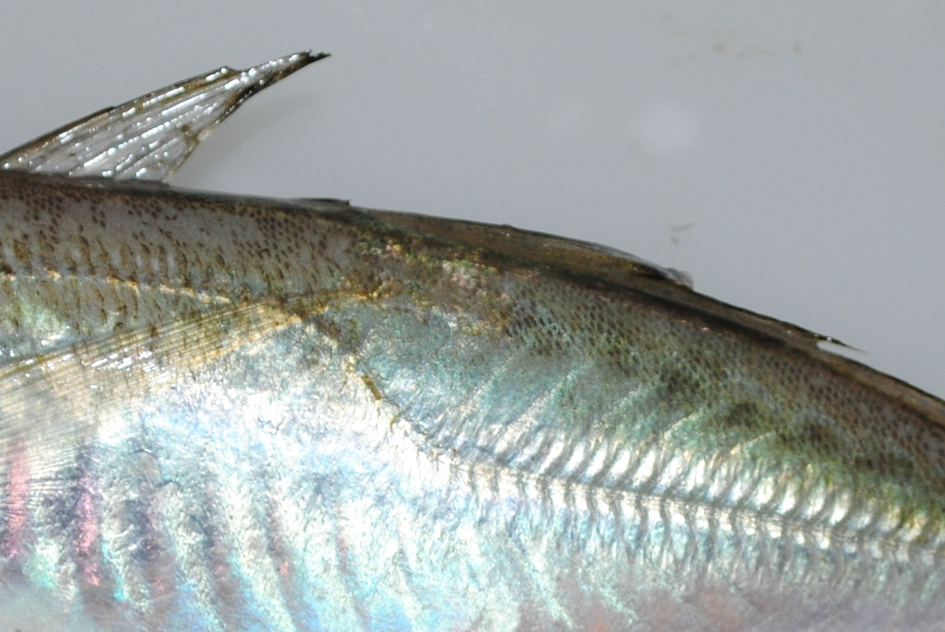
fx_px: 5387
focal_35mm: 205
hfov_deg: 10.0
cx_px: 472
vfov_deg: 6.7
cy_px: 544
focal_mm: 48
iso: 200
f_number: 5.6
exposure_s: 1/60
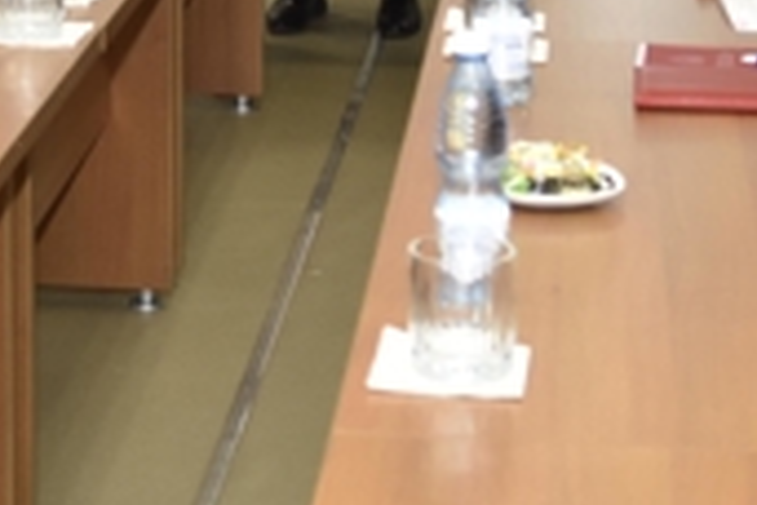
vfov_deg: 9.0
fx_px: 3049
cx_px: 151
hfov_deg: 14.1
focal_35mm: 145
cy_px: -443
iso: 640
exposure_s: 1/250
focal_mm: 22
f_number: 3.5
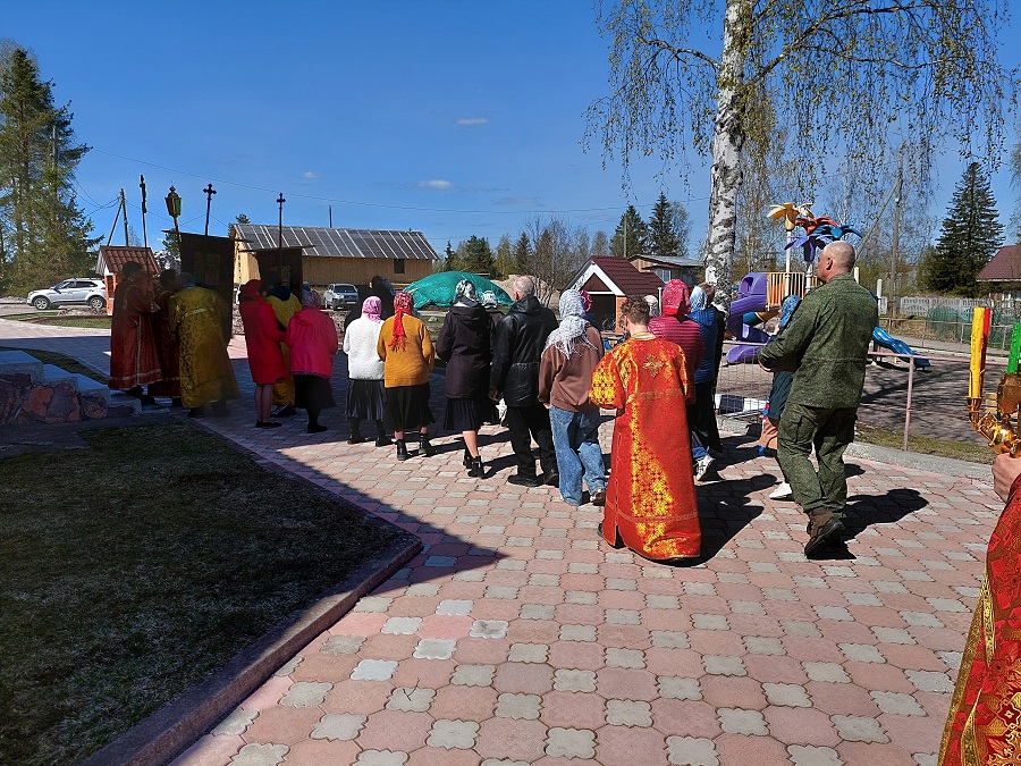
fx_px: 708
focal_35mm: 24
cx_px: 510
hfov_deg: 71.6
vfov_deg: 56.8
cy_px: 383
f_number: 1.8
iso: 40
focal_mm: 5.23
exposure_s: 1/1963
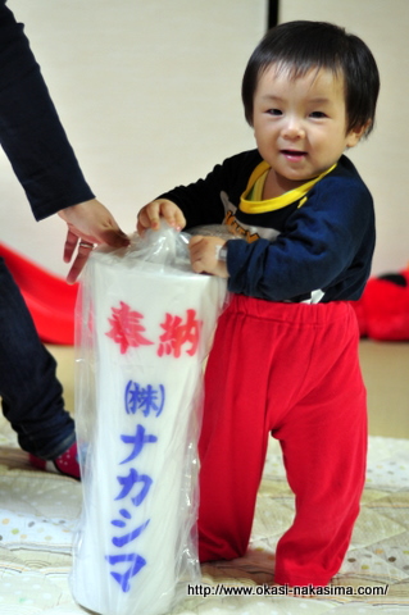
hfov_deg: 18.1
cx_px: 204
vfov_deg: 27.0
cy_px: 308
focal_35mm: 75
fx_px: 1281
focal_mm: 50
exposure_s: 1/50
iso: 640
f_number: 1.8
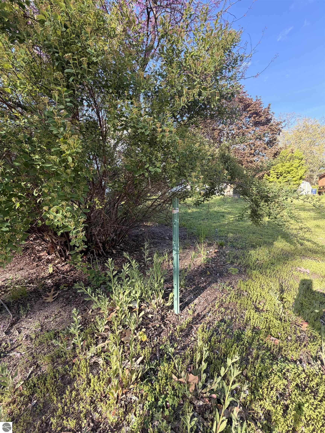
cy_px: 216
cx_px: 162
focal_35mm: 14
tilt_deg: -8.3
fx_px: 175
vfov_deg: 102.1
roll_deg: -0.7
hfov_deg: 85.7
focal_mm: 2.22
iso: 50
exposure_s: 1/191
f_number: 2.2
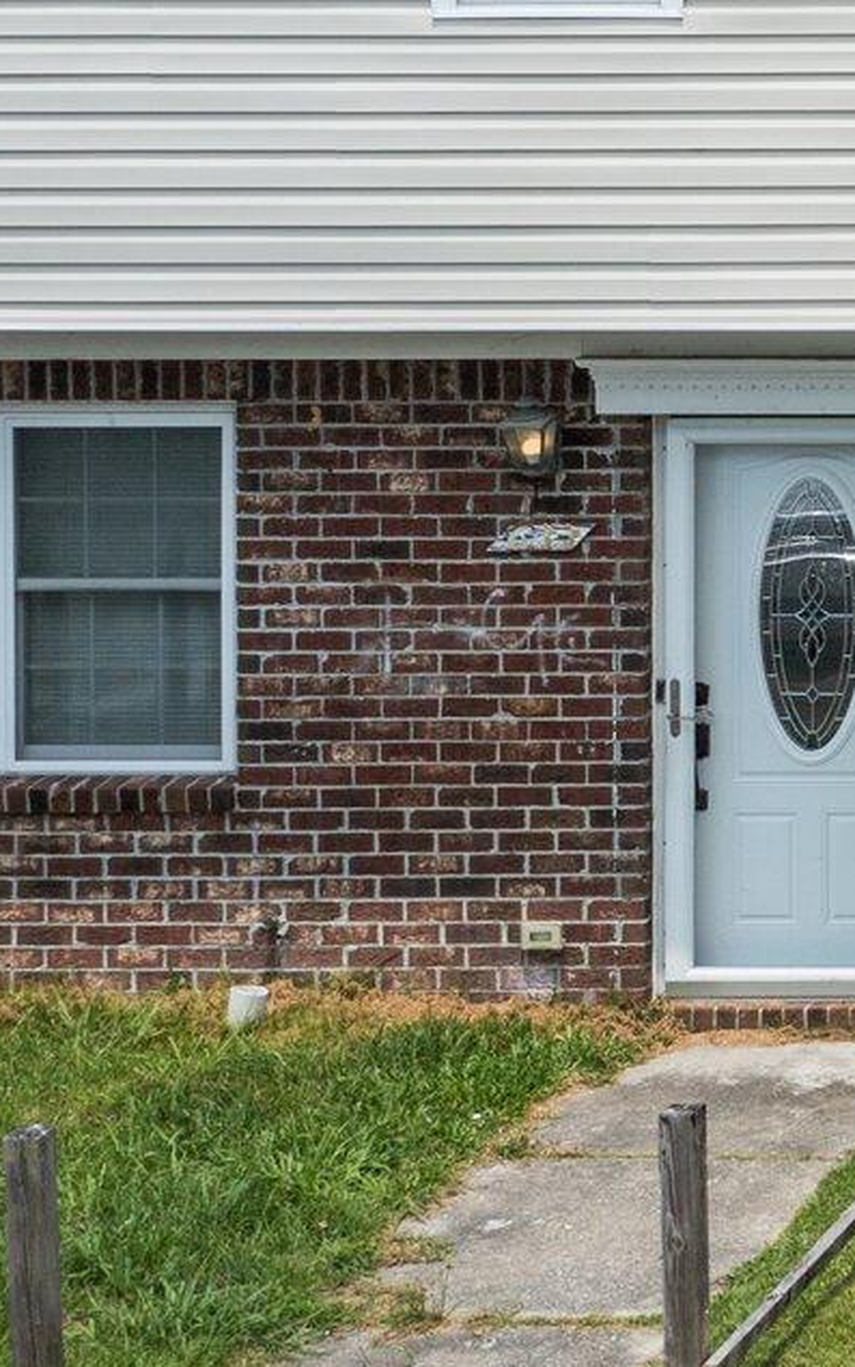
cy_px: 258
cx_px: 2162
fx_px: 3429
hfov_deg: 11.4
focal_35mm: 92
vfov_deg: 22.2
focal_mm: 10.26
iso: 100
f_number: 3.5
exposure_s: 1/80
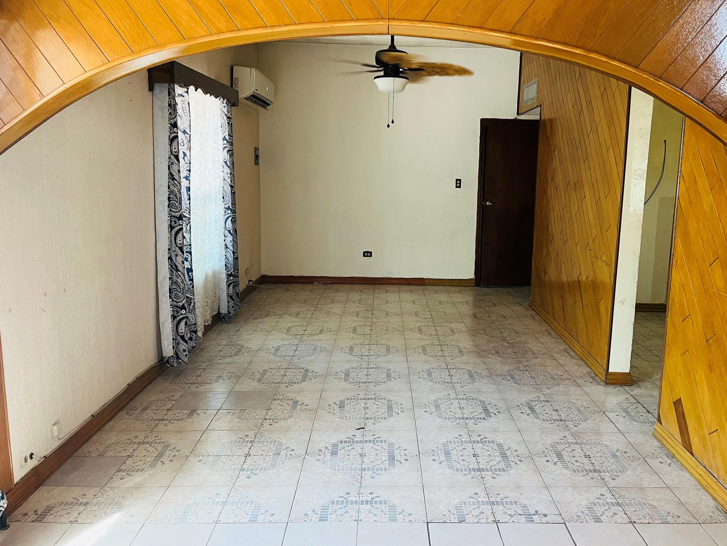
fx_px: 609
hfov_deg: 61.5
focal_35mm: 29
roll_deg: -0.9
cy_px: 252
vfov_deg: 48.2
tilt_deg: -8.6
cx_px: 402
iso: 160
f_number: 1.6
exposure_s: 1/60
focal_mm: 5.1
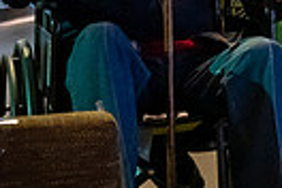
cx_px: 391
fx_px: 1269
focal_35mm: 162
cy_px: -107
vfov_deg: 8.3
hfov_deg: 12.2
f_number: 5.6
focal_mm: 37
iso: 12800
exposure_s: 1/50
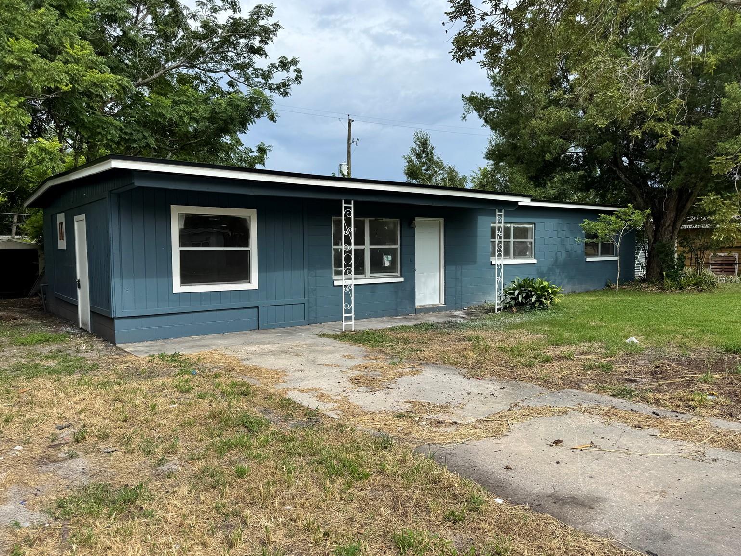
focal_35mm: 25
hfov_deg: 69.4
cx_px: 362
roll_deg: +0.6
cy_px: 279
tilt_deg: -3.8
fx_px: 535
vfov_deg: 54.9
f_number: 1.78
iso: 80
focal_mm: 6.76
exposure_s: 1/3247
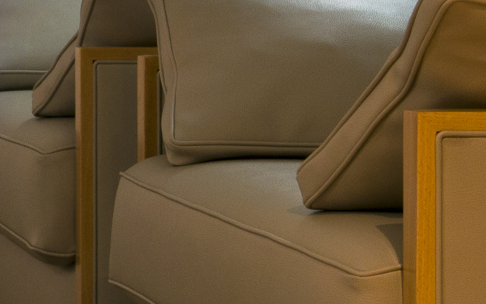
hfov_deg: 10.4
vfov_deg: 6.9
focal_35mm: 190
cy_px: -42
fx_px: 2518
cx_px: -361
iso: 200
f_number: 18
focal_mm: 31
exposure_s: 3
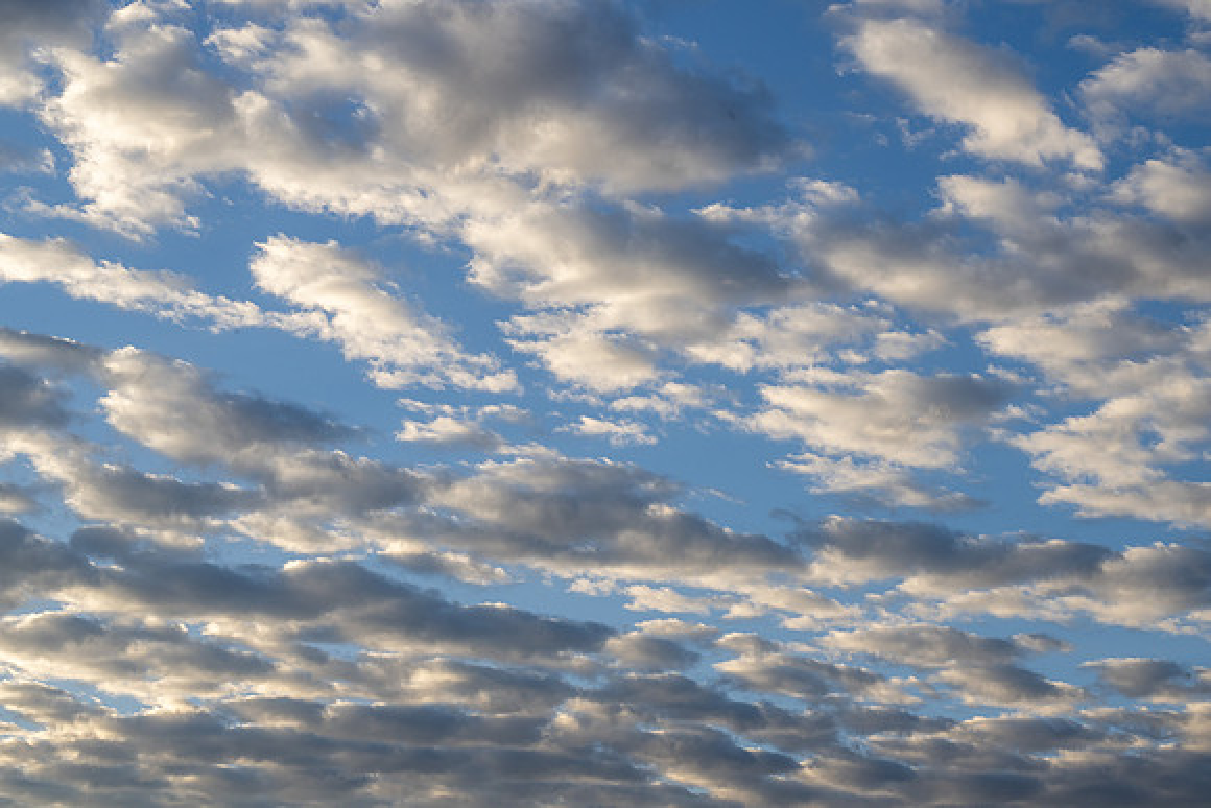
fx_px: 2355
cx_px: 606
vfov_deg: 19.5
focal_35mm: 70
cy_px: 404
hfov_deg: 28.8
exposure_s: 1/125
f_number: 14
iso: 100
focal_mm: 70
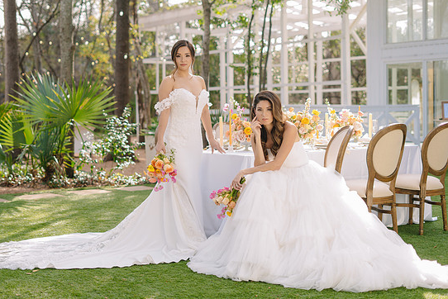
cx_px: 209
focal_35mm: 56
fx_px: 697
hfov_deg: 35.6
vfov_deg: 24.2
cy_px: 143
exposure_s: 1/200
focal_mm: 50
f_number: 2.2
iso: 50
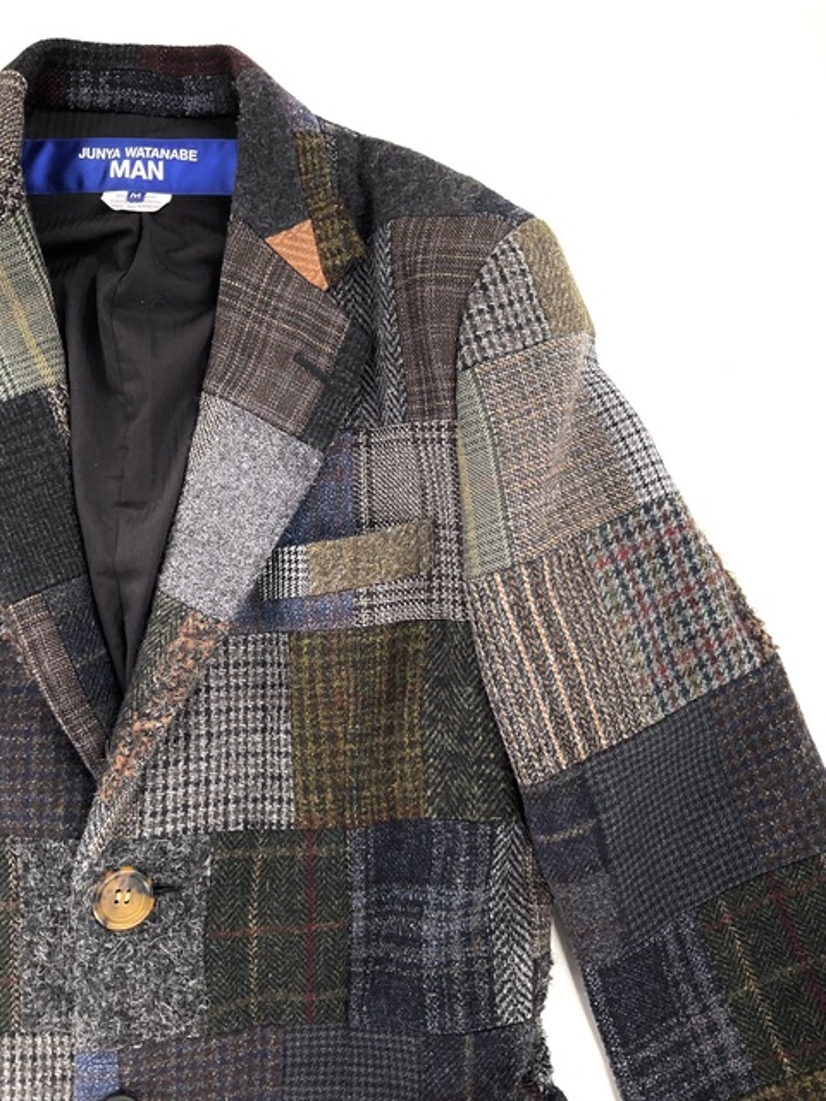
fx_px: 923
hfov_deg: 48.2
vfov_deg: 61.7
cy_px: 550
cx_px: 413
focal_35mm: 29
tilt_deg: -87.3
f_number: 1.8
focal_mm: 3
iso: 32
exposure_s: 1/120
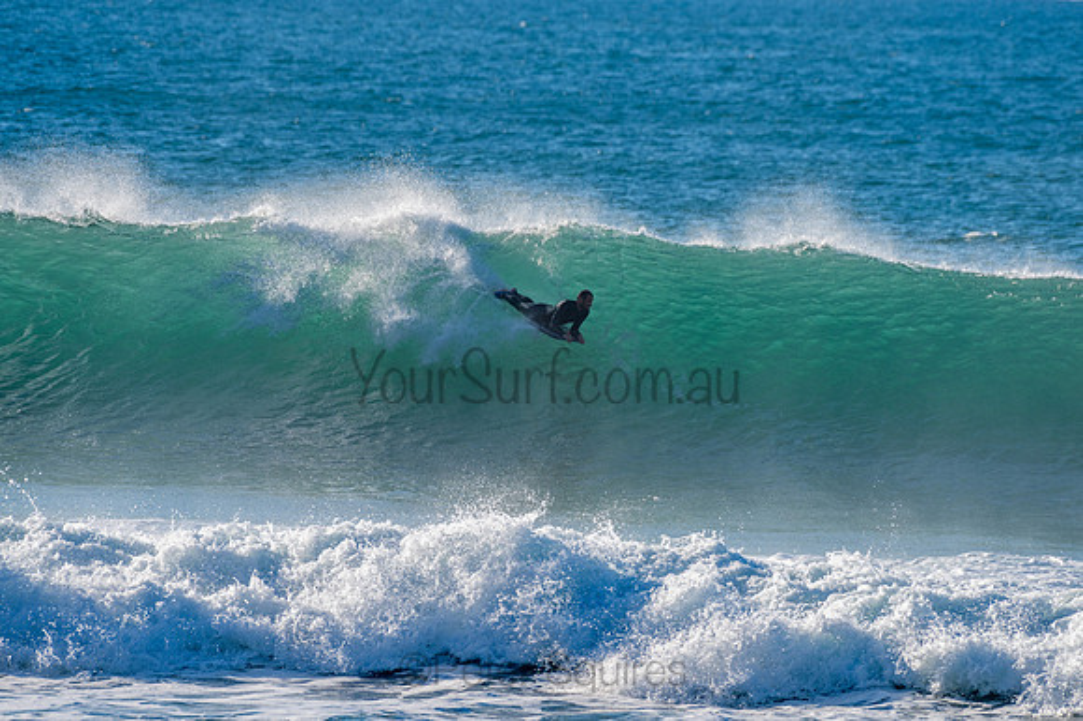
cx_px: 542
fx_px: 18422
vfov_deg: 2.2
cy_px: 360
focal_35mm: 613
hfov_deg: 3.4
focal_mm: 500
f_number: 9
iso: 64
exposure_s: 1/320
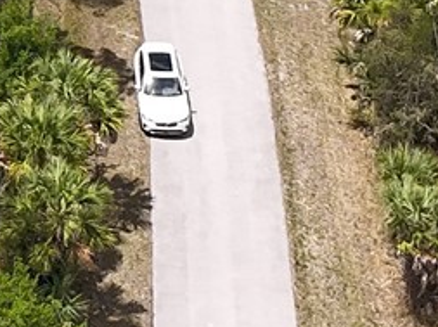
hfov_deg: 11.8
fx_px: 1921
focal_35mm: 152
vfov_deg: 9.0
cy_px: -384
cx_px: -410
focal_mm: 4.55
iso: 110
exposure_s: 1/725
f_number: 2.8
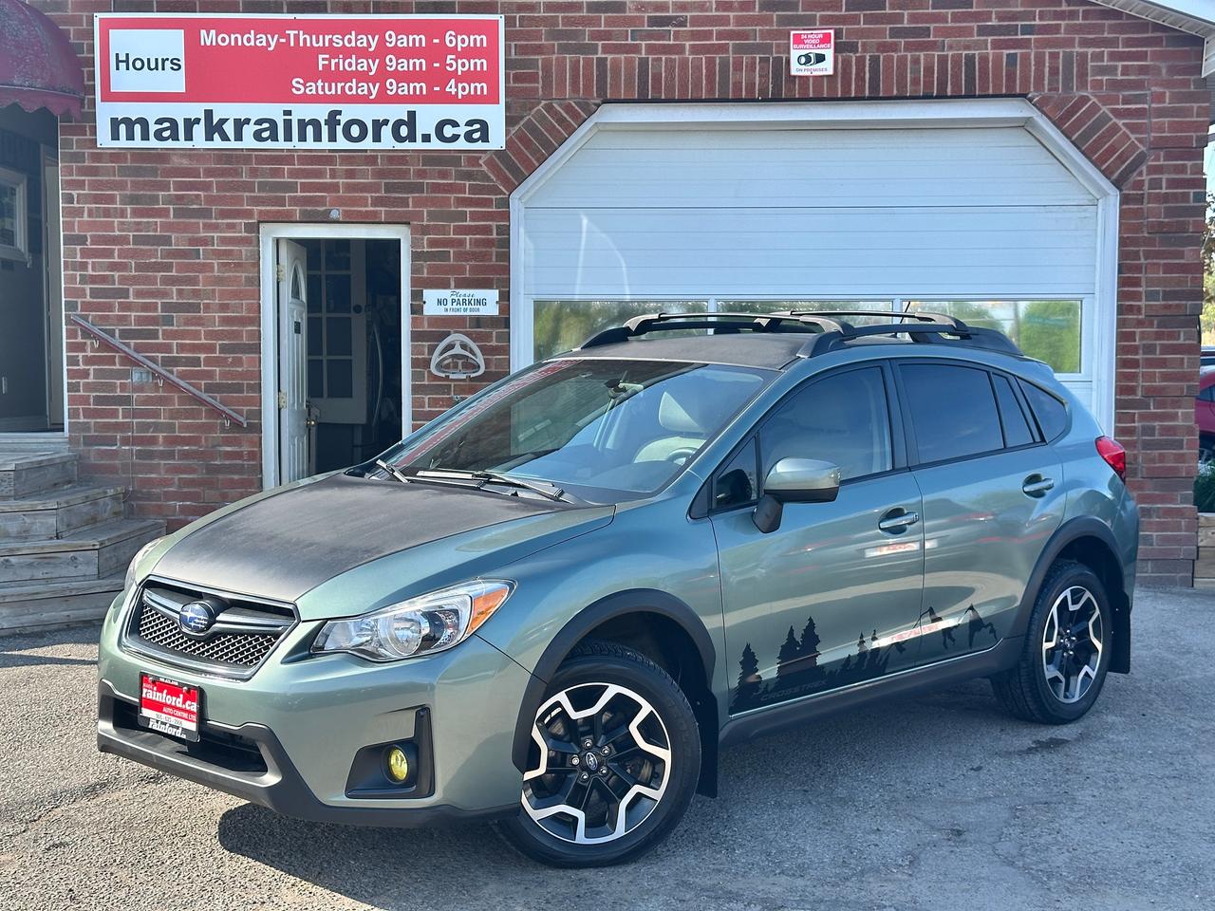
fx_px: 1685
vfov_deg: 30.3
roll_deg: +0.2
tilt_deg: -2.9
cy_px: 456
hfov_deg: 39.7
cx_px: 608
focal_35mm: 48
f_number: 1.78
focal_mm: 6.86
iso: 64
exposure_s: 1/1171
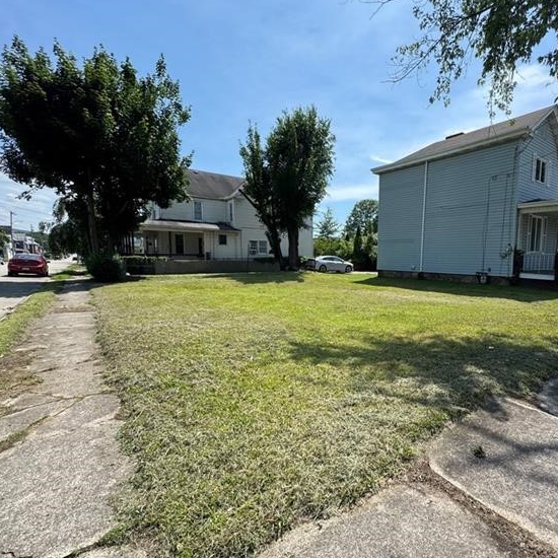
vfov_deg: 80.7
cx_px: 345
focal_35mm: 18
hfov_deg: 79.4
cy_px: 292
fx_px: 328
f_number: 2.2
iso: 50
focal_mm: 2.22
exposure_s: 1/980
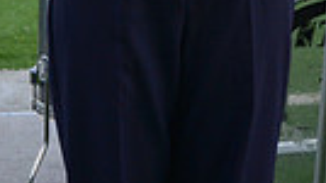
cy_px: -344
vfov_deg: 4.2
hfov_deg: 7.7
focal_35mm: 281
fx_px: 2426
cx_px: 203
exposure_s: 1/1000
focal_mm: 80
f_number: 5.6
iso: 400
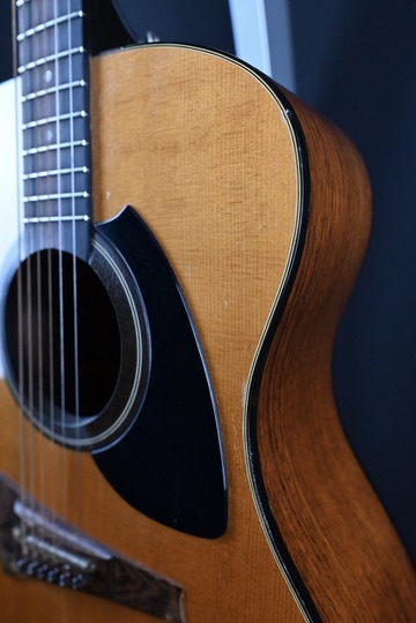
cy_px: 312
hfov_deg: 53.1
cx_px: 208
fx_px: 416
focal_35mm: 24
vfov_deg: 73.7
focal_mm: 16
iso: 2500
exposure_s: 1/125
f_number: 2.8
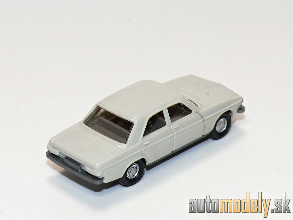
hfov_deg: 14.4
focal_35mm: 137
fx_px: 1160
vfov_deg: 10.8
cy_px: 110
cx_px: 146
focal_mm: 16.4
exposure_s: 1/30
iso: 100
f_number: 4
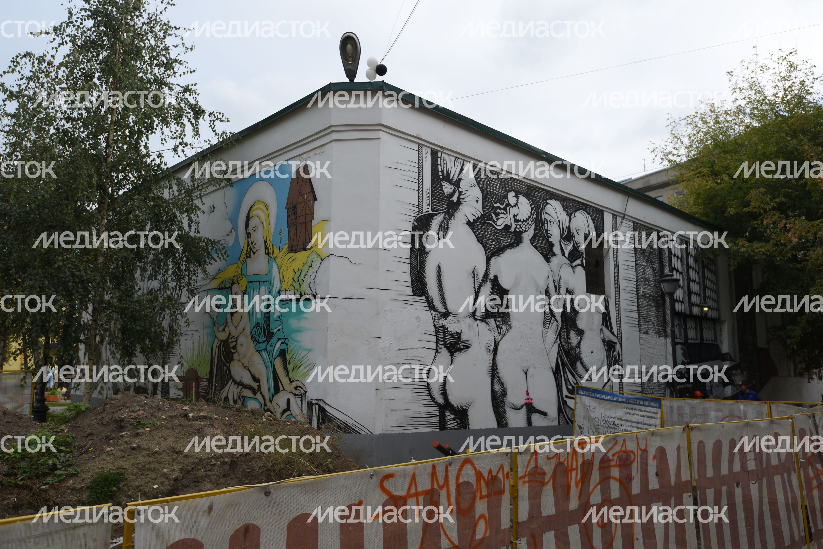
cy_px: 274
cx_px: 412
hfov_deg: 67.4
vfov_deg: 48.0
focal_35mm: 27
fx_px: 617
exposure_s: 1/320
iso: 64
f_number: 5
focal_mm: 27
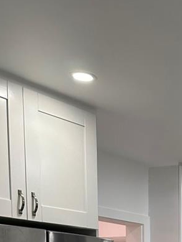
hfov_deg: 18.0
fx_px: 518
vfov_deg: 22.0
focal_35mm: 74
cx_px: 265
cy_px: 359
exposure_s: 1/120
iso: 125
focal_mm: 6.86
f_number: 1.78
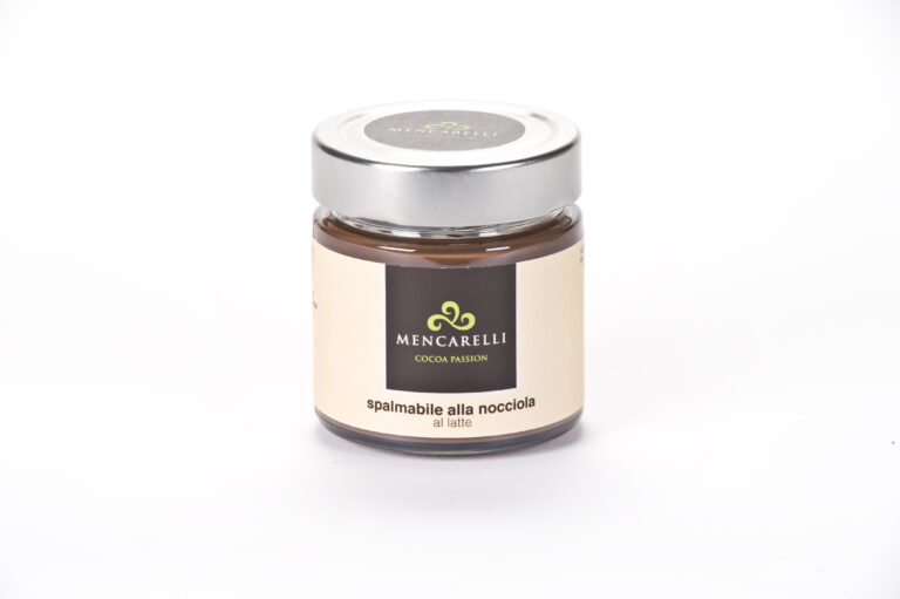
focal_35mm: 170
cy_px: 300
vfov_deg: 8.1
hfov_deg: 12.1
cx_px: 450
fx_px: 4247
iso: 125
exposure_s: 1/125
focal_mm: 170
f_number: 22
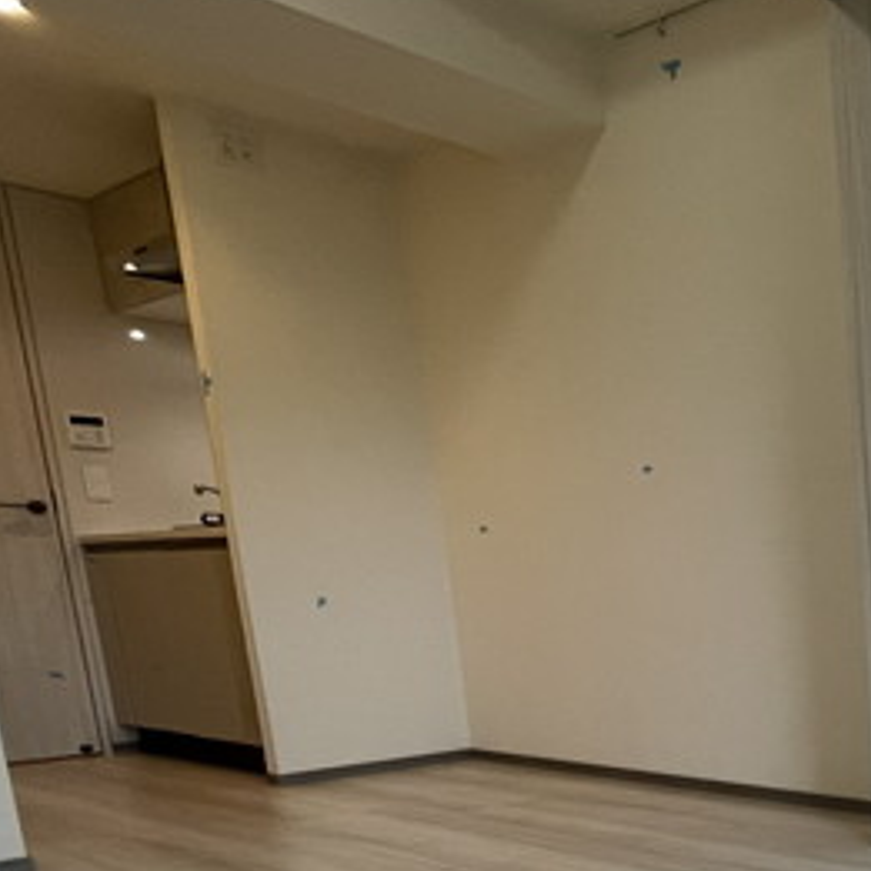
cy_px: 791
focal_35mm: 38
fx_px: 1082
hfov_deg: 32.0
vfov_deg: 40.4
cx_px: 1161
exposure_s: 1/100
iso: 80
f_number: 2.4
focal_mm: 1.55
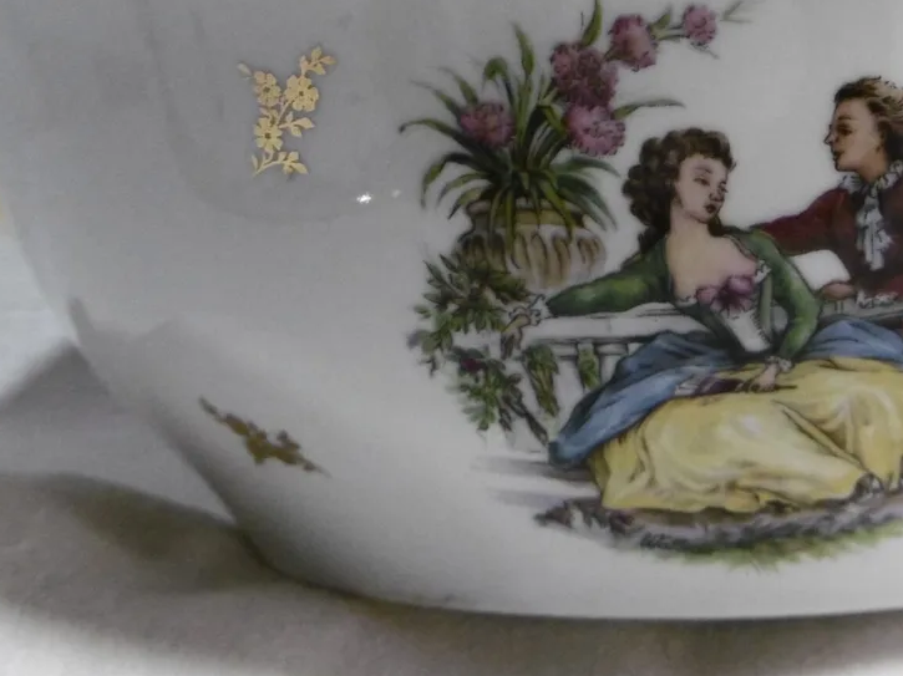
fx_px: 1382
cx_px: 680
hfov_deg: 35.4
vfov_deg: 27.2
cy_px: 174
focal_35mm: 53
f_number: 3.1
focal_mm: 4.3
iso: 320
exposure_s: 1/60
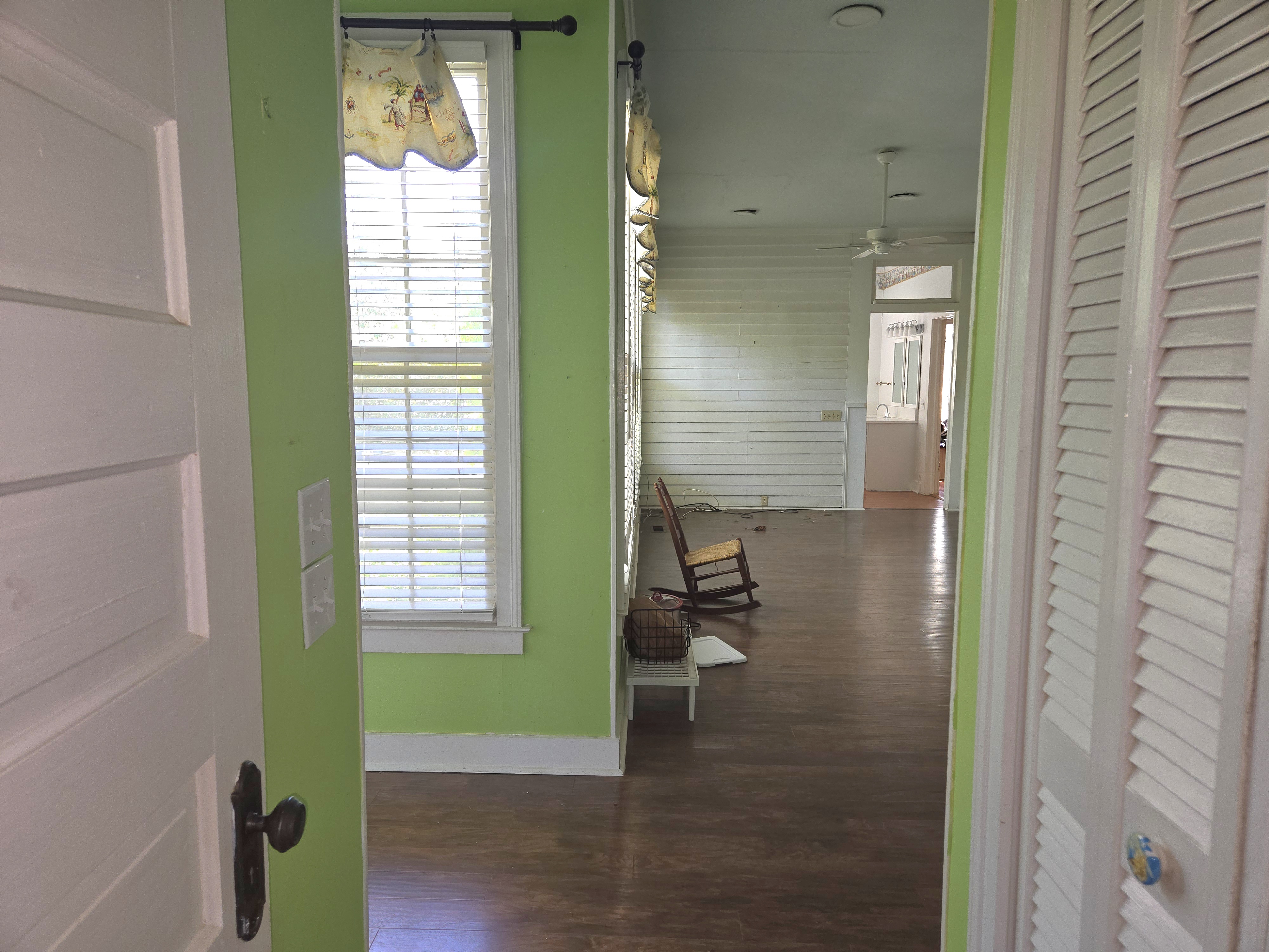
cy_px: 476
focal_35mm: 23
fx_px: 843
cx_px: 634
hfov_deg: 73.9
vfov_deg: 58.9
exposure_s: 1/60.2
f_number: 1.8
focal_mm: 5.4
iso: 50
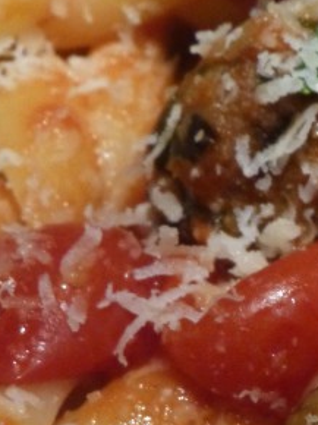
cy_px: 344
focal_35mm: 159
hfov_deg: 9.1
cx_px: 479
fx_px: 1950
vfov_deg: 12.4
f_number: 3.2
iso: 400
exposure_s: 1/30
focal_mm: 7.6
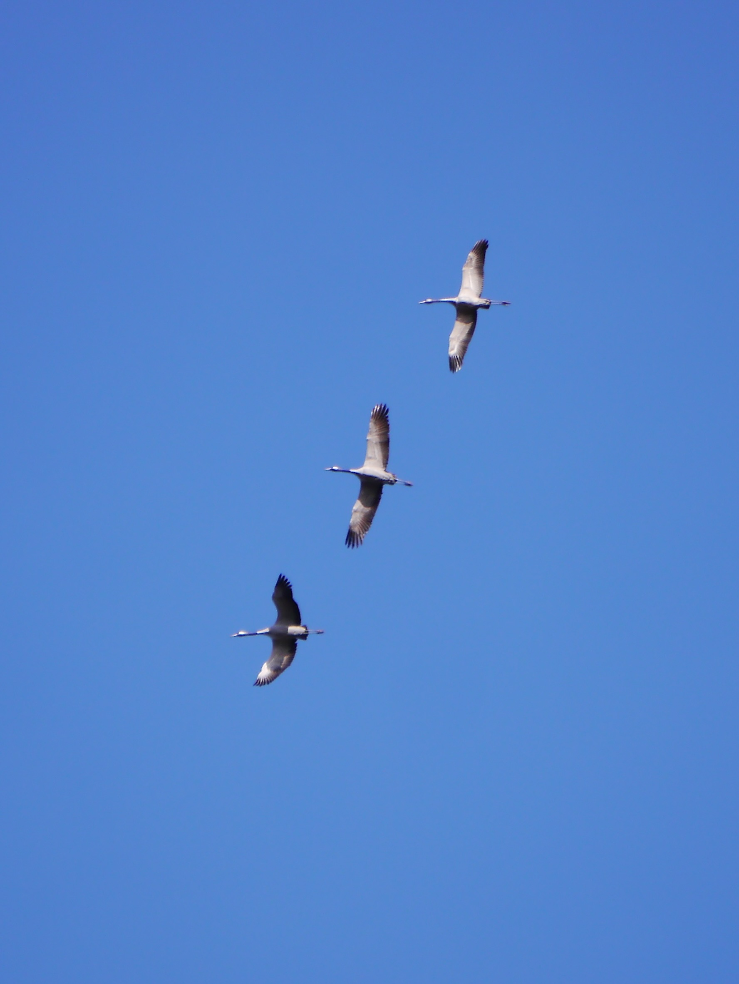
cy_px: 492
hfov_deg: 3.7
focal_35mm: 400
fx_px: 11377
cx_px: 370
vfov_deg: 5.0
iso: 160
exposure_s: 1/400
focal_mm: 200
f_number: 5.6
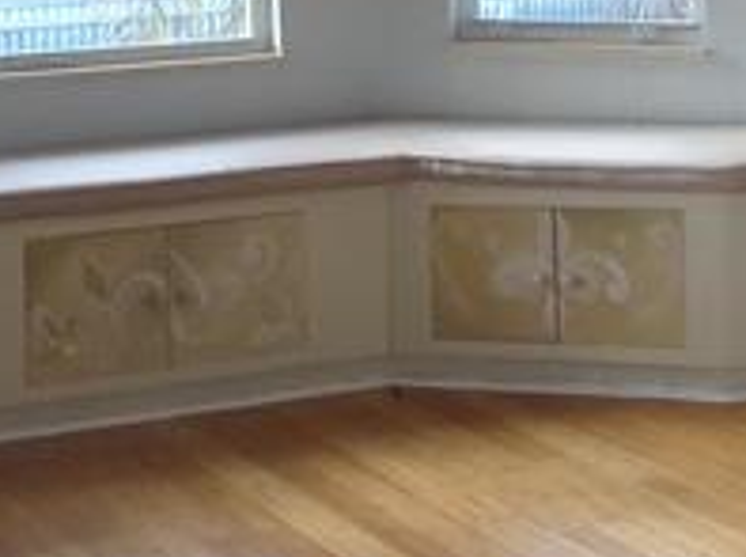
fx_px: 2689
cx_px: 564
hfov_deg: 15.7
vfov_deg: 11.4
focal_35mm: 125
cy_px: -235
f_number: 3.5
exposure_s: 1/30
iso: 100
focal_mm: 4.1
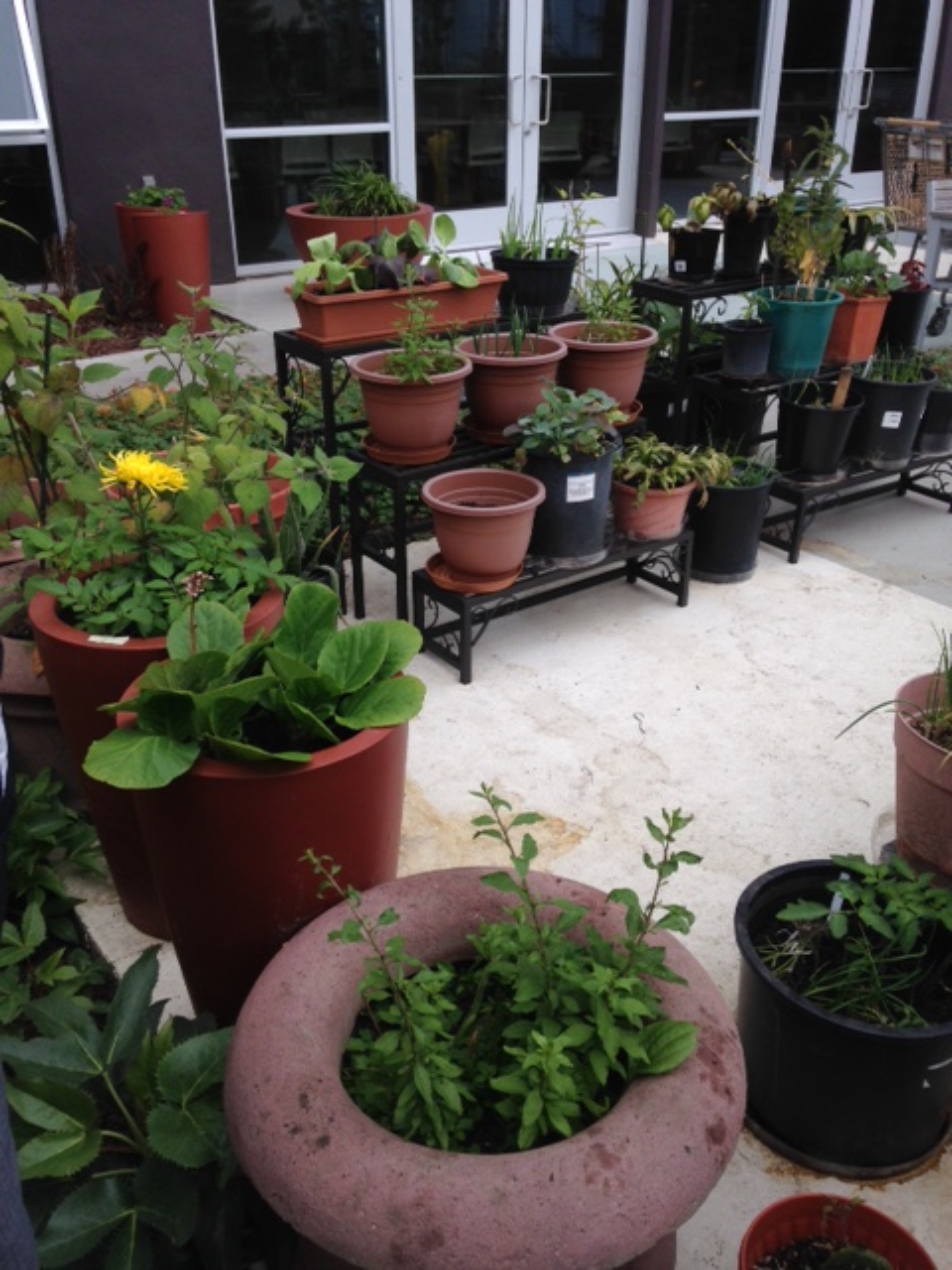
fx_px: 1210
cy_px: 635
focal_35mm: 33
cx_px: 476
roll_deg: -0.5
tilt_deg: -26.9
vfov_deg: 55.4
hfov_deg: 42.9
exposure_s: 1/919
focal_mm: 4.12
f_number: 2.4
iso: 50
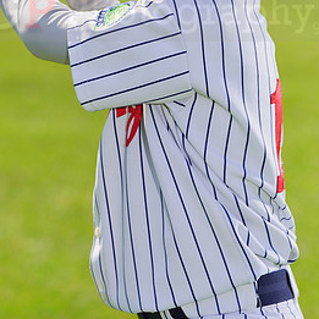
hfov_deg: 4.0
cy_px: 2
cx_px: 153
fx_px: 4567
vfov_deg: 4.0
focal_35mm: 438
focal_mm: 232
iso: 100
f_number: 8
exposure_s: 1/250
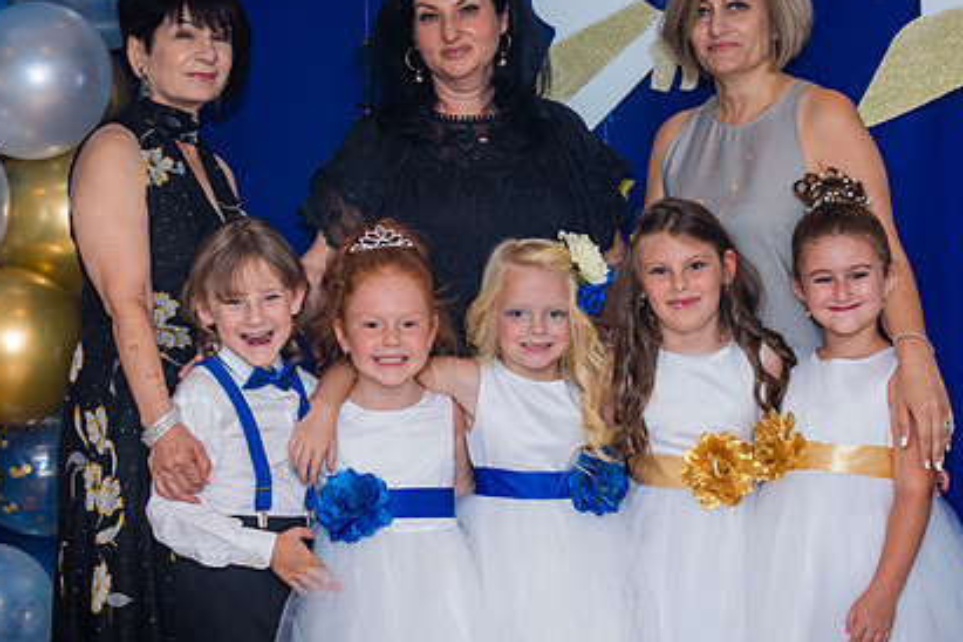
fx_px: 2942
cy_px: 332
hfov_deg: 18.6
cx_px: 574
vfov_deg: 12.5
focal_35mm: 110
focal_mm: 78
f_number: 3.5
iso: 320
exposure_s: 1/200
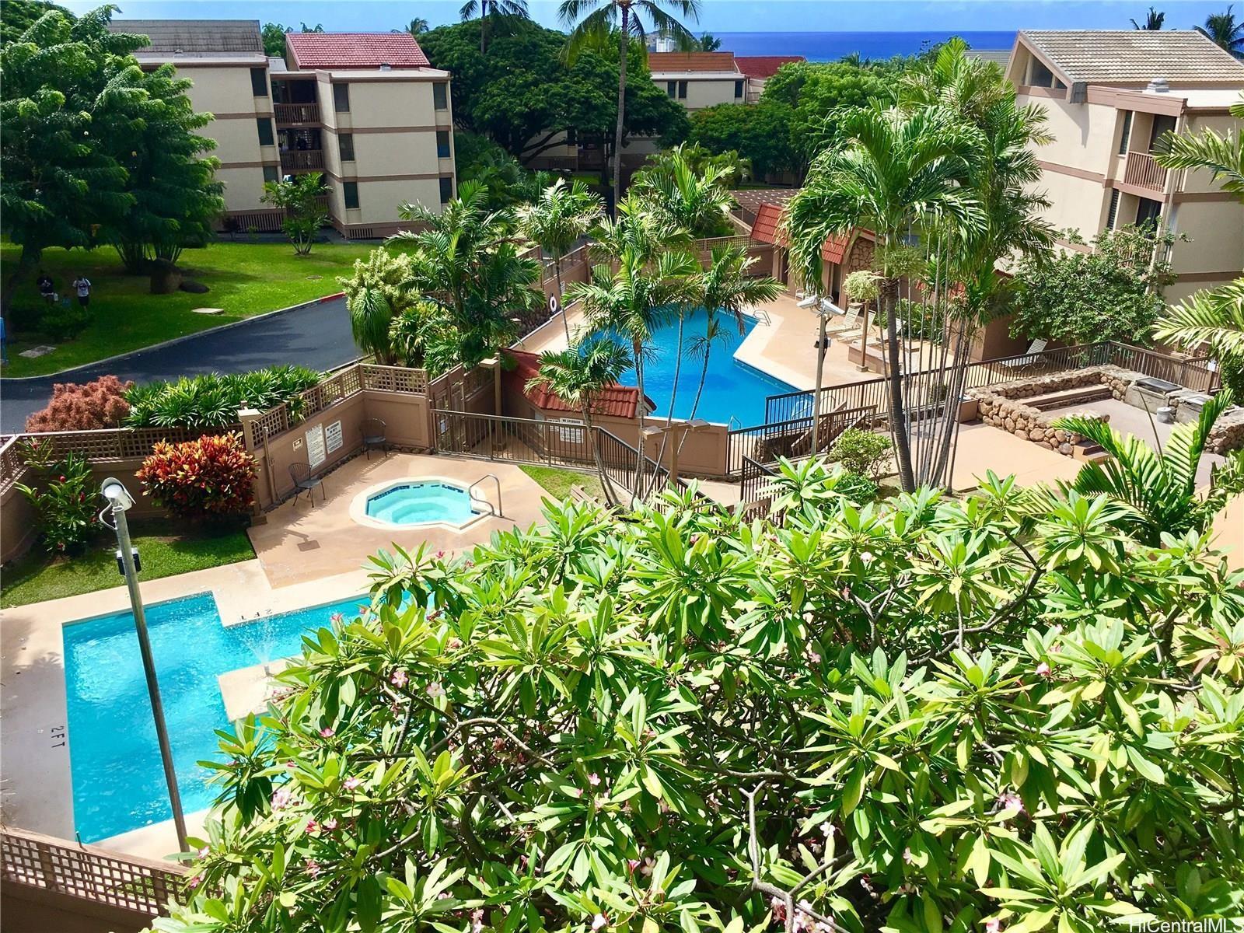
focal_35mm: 29
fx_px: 1042
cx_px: 622
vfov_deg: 48.2
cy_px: 466
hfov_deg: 61.7
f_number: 2.2
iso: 25
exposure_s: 1/1241
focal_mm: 4.15
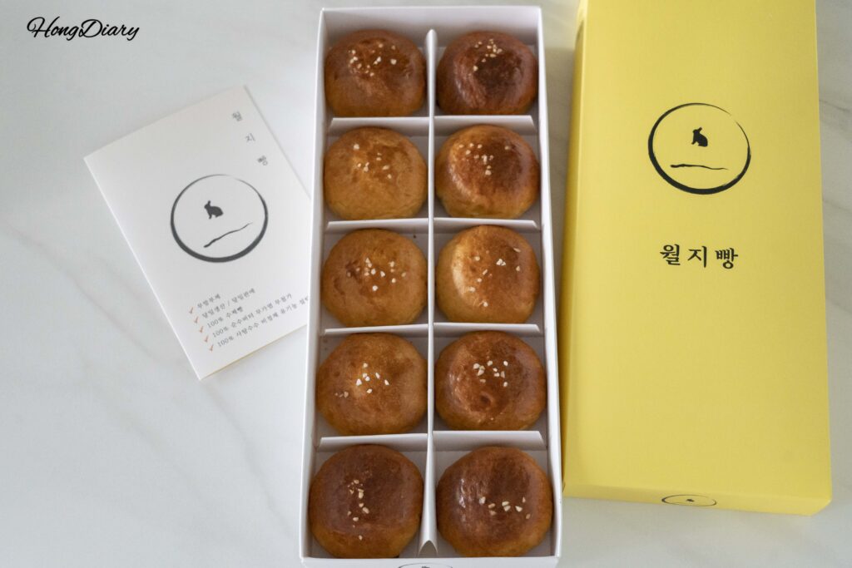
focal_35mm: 50
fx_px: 1183
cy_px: 284
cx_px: 426
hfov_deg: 39.6
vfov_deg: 27.0
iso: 5000
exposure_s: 1/160
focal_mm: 50
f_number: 5.6
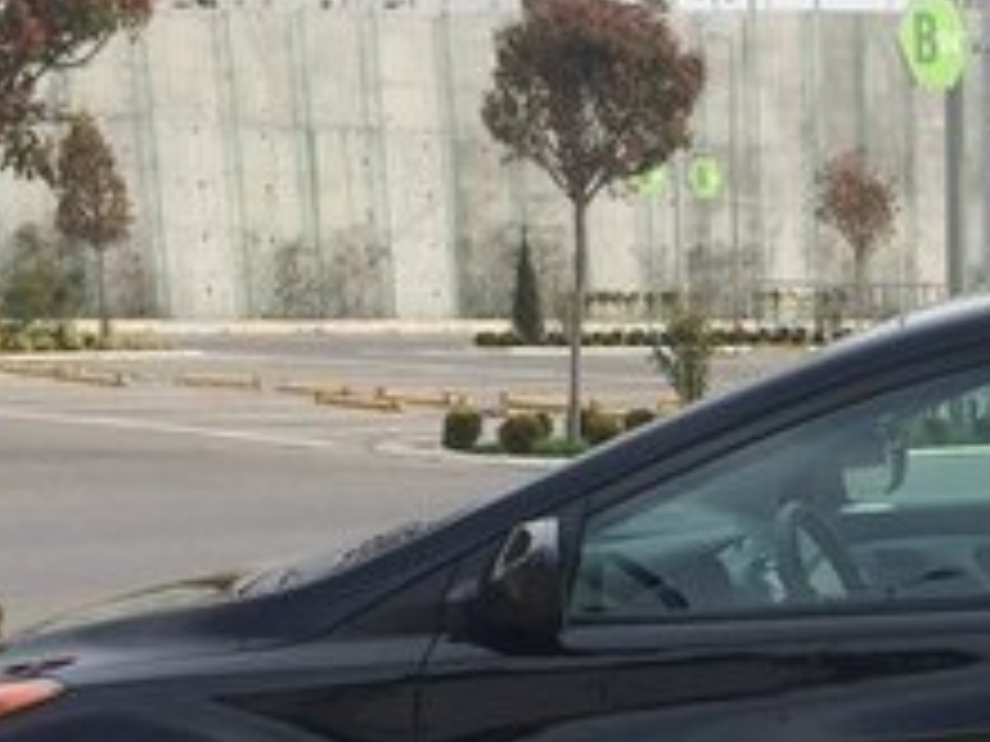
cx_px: 1206
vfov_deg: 16.3
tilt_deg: -13.6
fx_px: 2488
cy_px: 888
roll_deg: +0.0
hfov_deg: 20.9
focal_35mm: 87
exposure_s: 1/1109
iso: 32
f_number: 2.2
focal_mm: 4.15
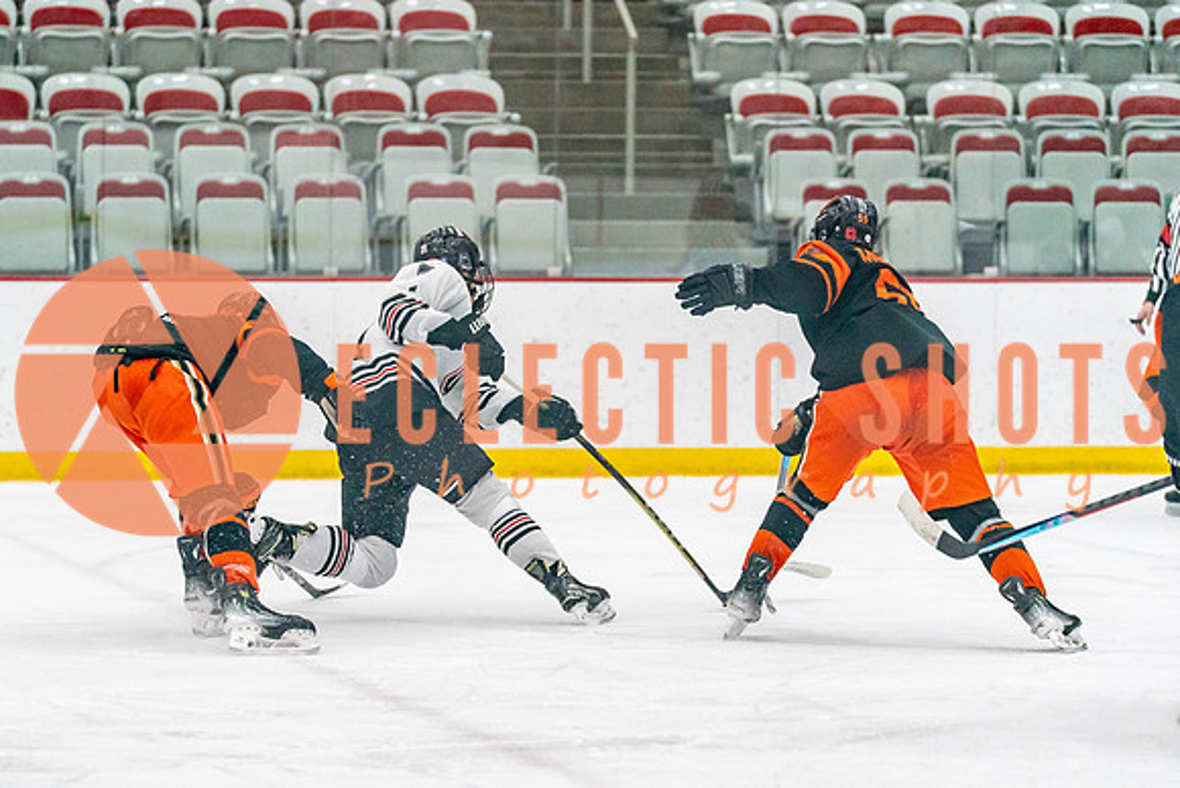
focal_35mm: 174
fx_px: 5702
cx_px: 492
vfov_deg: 7.9
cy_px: 548
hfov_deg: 11.8
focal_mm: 121
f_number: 2.8
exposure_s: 1/1250
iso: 3200
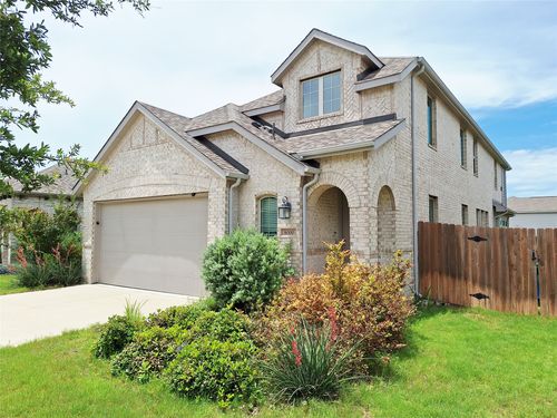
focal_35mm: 23
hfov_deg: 73.9
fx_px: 370
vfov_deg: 58.9
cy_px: 209
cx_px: 278
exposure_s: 1/4444
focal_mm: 5.54
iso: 40
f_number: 1.8
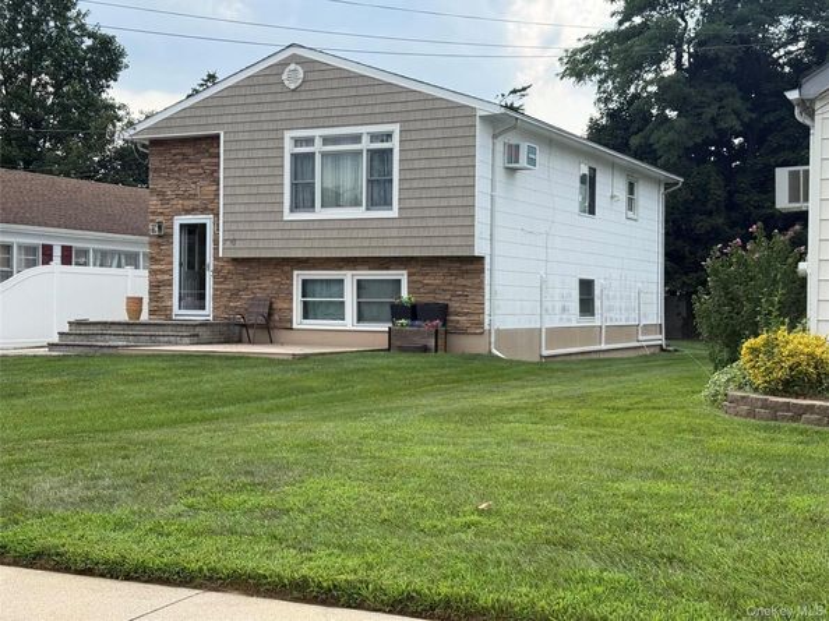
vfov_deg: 30.2
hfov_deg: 39.7
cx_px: 414
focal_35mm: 48
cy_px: 310
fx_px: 1149
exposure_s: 1/3378
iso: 80
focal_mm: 6.76
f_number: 1.78
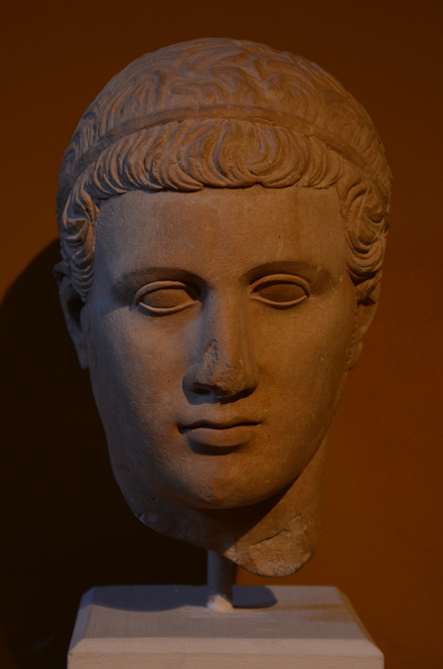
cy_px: 334
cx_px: 222
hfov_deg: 15.6
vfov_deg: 23.4
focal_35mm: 87
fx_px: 1612
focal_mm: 58
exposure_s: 1/50
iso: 1000
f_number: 5
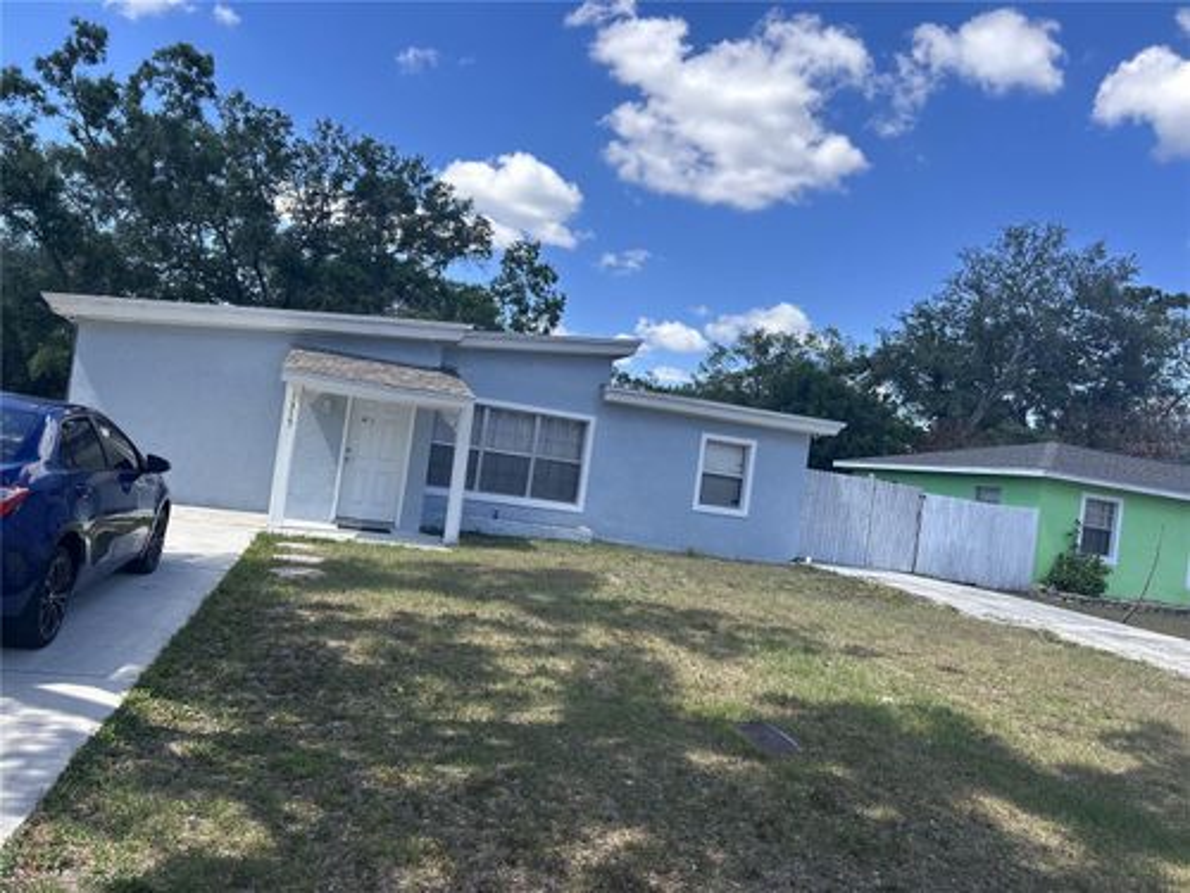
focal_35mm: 26
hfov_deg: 67.3
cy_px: 446
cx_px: 595
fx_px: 894
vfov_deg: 53.1
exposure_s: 1/2299
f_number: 1.5
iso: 50
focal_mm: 5.7
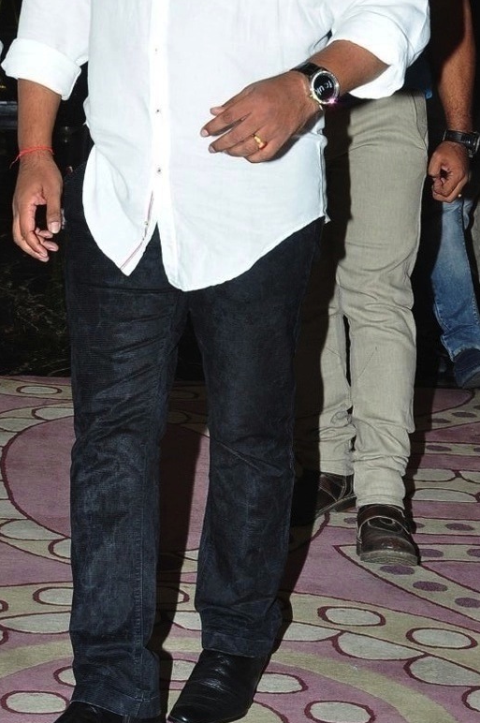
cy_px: 171
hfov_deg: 11.6
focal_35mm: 117
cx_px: 17
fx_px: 2345
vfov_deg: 17.4
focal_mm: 40
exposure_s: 1/125
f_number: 8
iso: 500
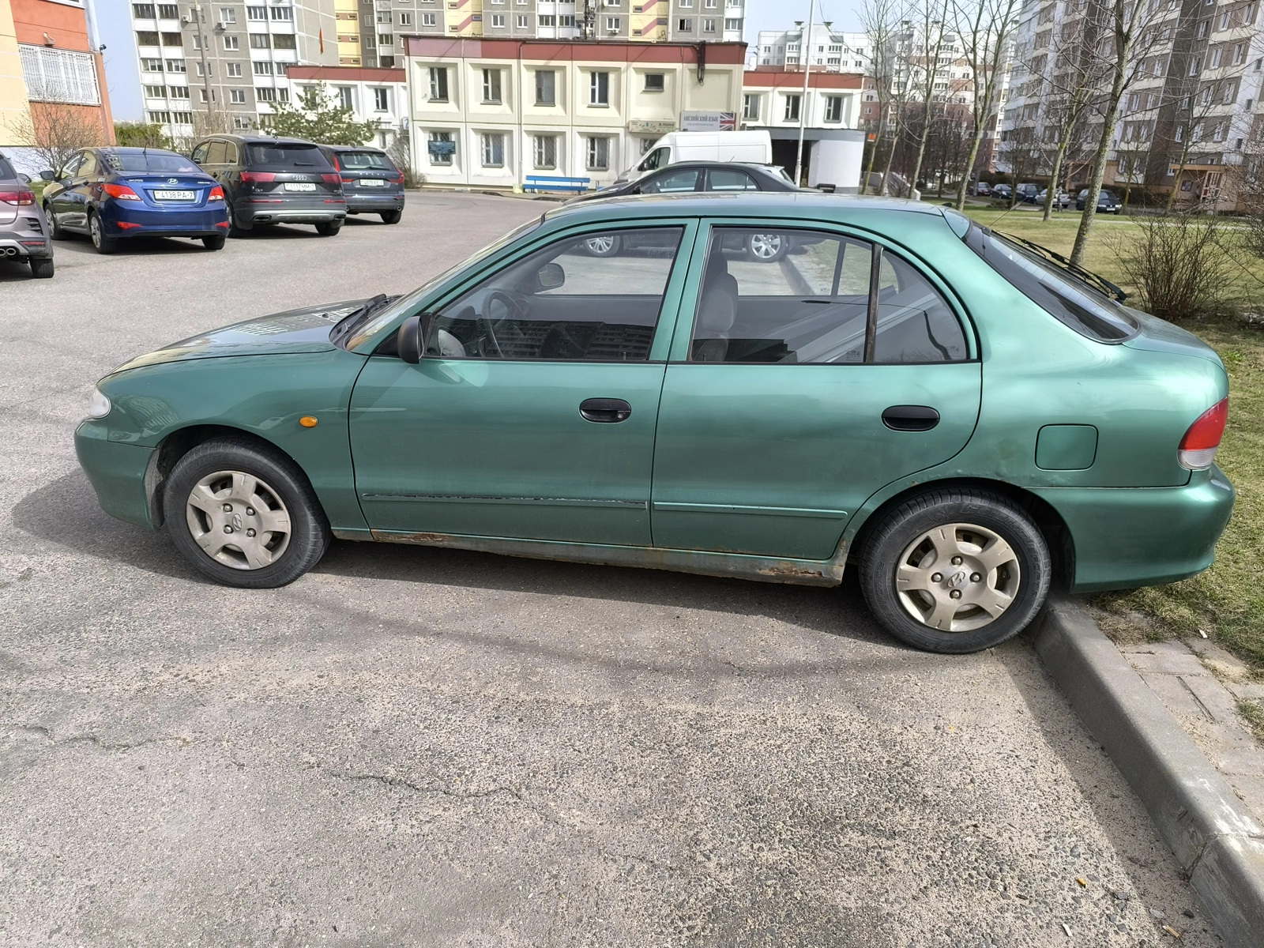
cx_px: 632
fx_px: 840
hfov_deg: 73.9
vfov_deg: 58.9
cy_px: 474
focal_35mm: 23
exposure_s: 1/563
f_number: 1.65
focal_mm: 6.14
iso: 50
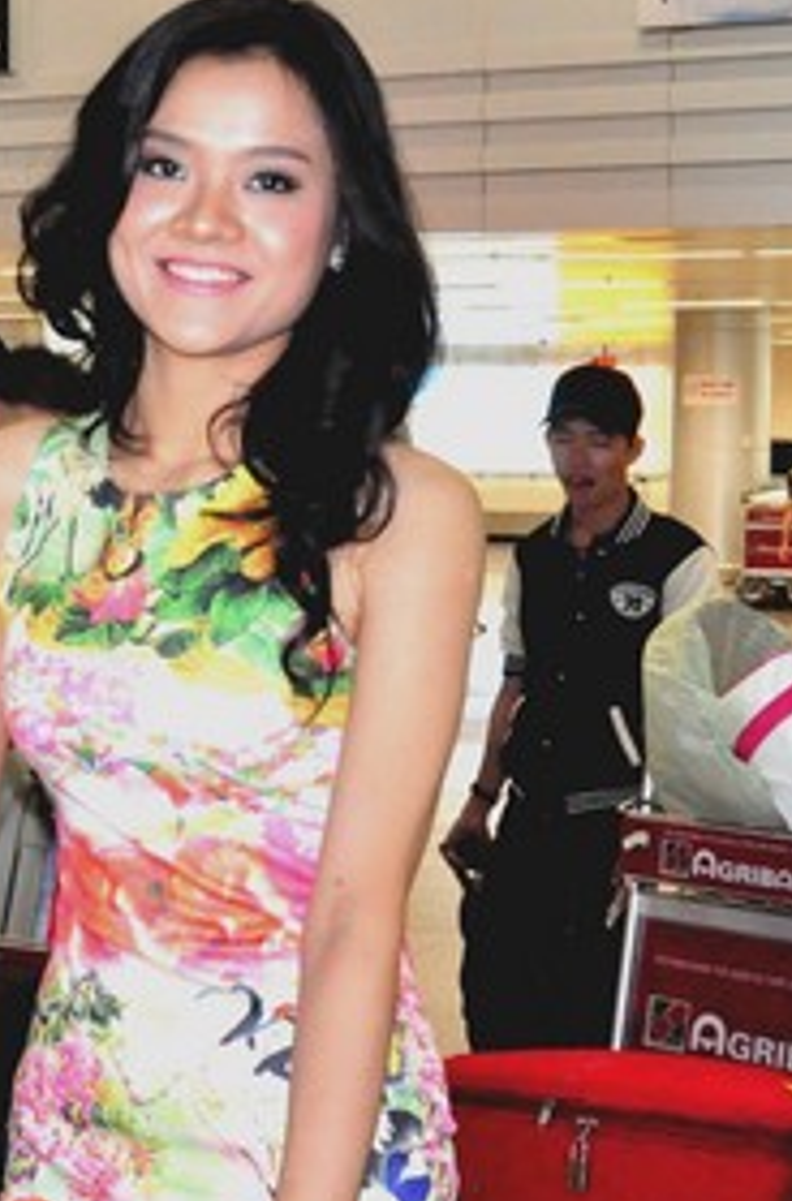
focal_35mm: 51
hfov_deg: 26.0
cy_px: 715
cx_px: 168
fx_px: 1689
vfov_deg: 39.0
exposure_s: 1/80
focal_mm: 21
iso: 3200
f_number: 5.6
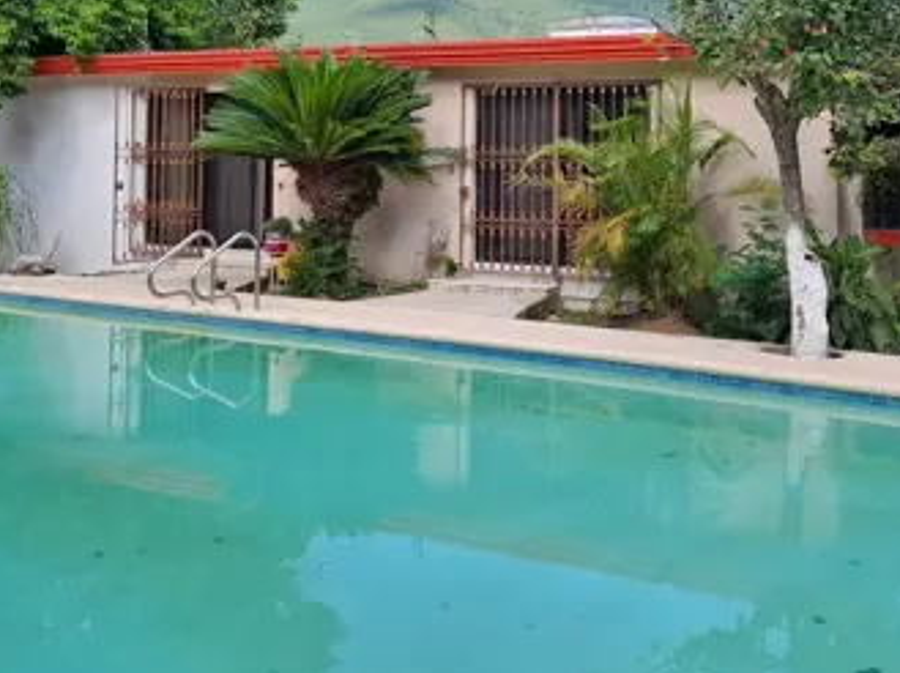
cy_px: 145
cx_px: 618
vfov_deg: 33.4
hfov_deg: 44.0
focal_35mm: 42
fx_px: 1091
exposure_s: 1/1021
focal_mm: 5.54
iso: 50
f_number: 1.8
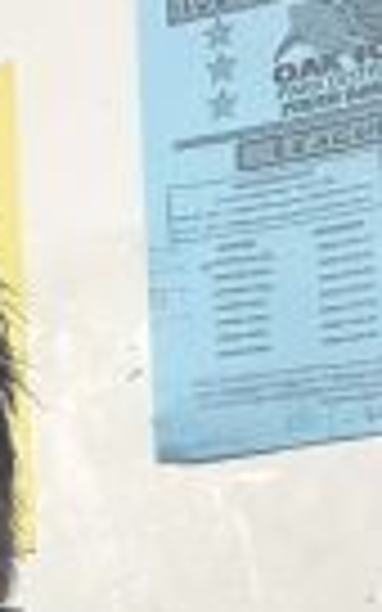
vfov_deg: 16.4
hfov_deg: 10.6
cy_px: 999
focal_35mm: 112
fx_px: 1866
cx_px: -409
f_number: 1.9
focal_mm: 2.71
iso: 500
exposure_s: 1/30
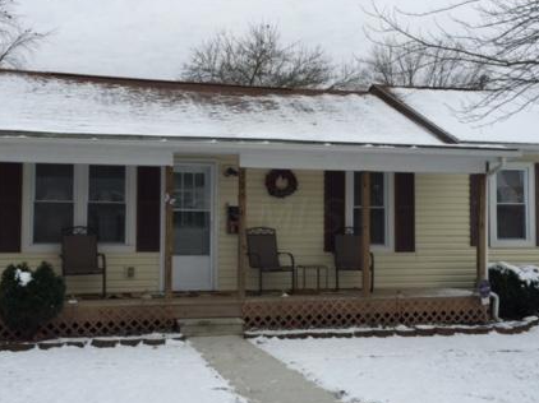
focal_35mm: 44
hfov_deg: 43.0
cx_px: 262
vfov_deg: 32.8
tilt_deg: +2.3
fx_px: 685
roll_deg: -0.5
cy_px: 216
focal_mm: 4.15
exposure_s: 1/1412
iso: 32
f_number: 2.2
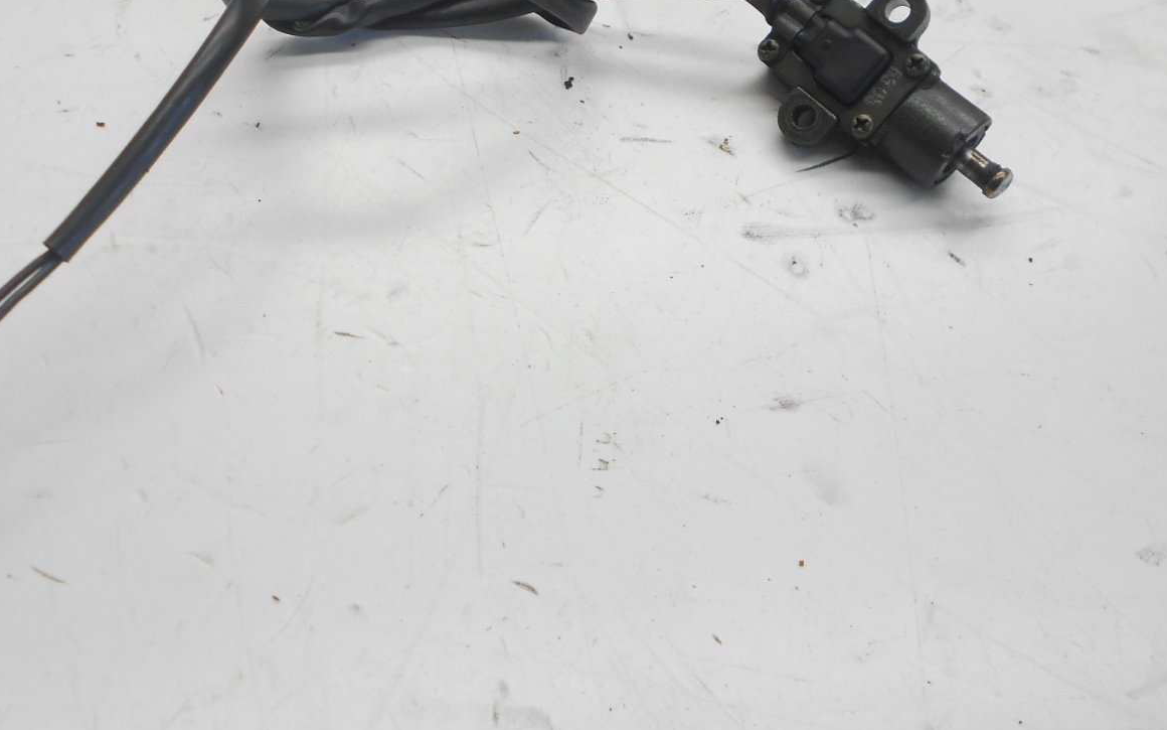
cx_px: 472
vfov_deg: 33.3
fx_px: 1209
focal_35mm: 38
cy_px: 245
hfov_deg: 51.2
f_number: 3.2
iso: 80
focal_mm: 4.6
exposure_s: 1/50
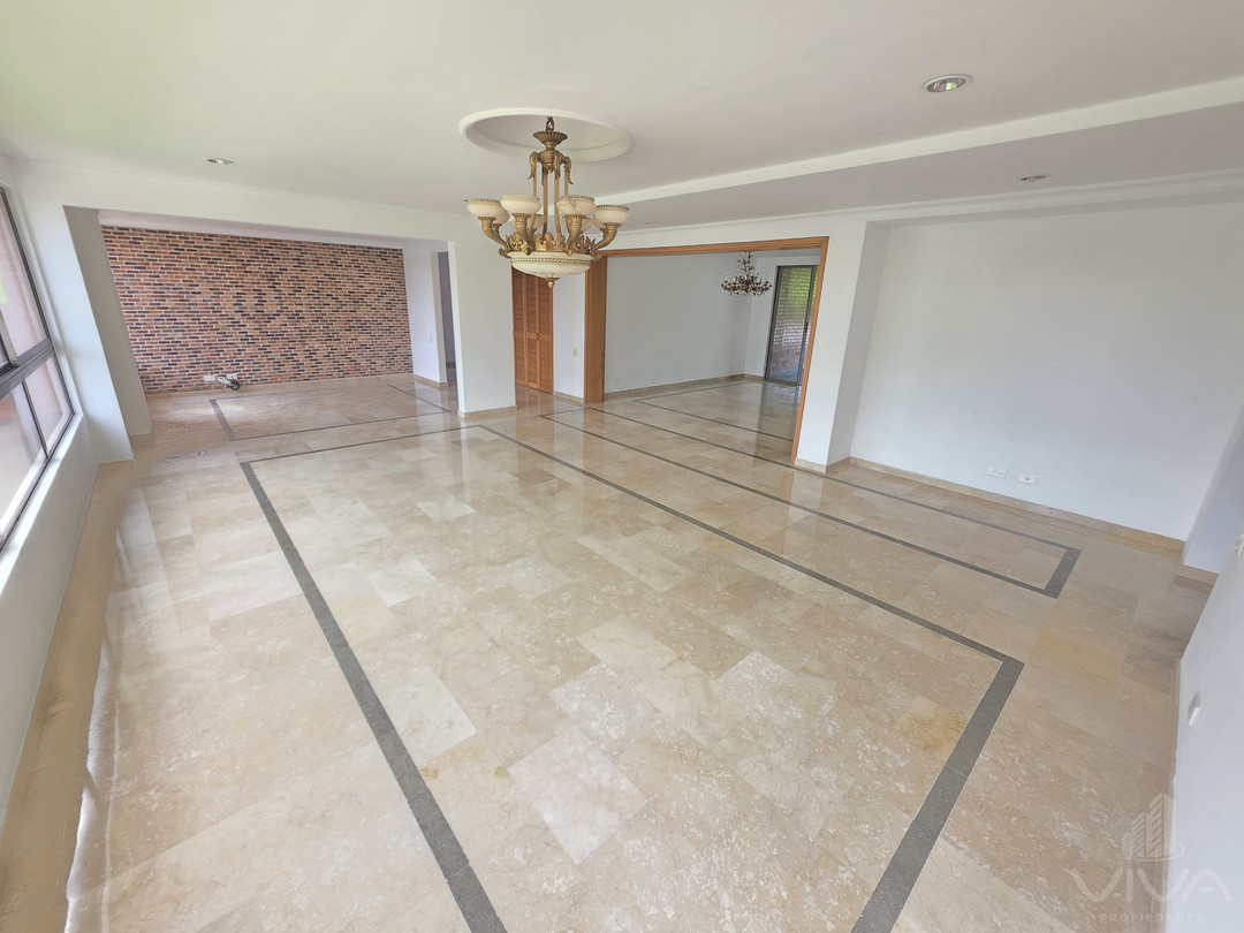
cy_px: 466
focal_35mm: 13
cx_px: 622
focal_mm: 2.2
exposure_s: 1/120
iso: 160
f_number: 1.9
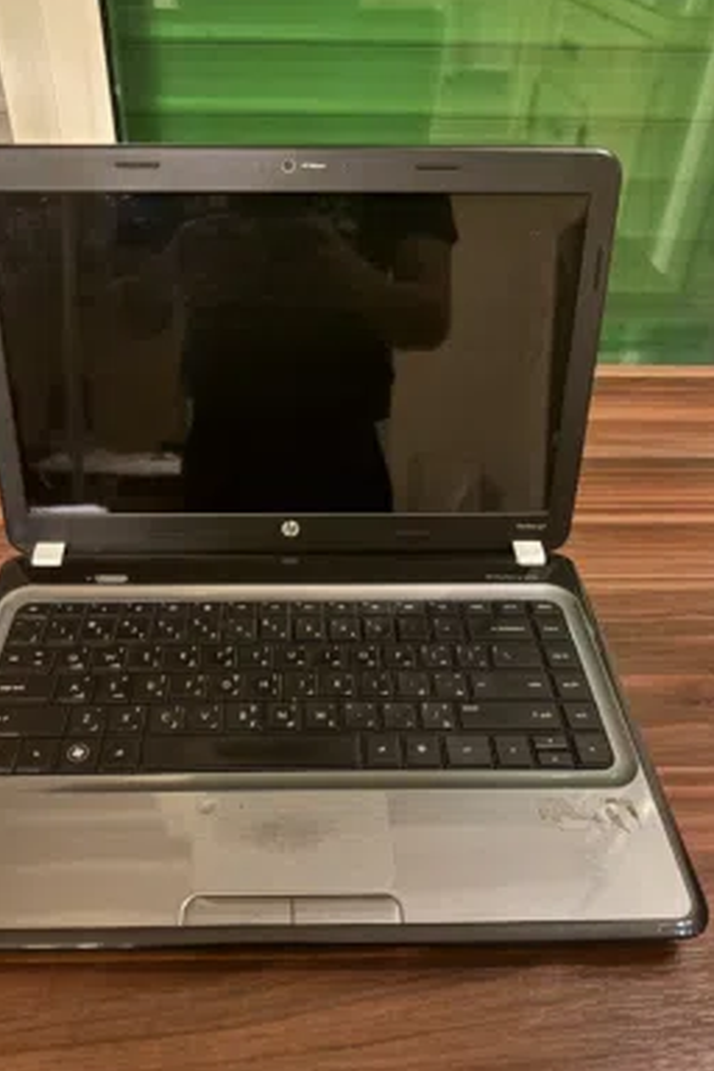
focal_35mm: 26
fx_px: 773
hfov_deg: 49.4
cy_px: 541
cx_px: 312
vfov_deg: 69.4
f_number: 1.78
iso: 1250
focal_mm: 6.76
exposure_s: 1/20
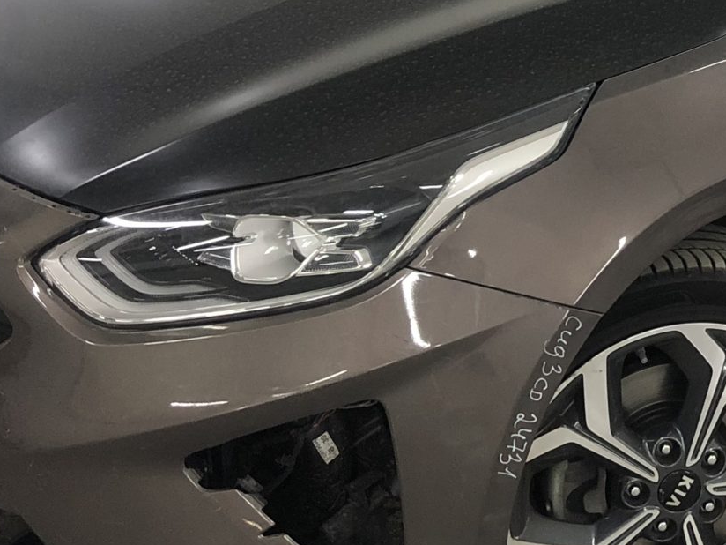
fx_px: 1825
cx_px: 808
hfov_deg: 21.3
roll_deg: -0.8
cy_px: -71
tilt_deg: -10.5
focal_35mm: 87
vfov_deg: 16.4
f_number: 1.8
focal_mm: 3.99
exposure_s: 1/33
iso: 40
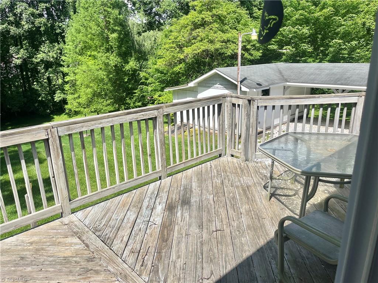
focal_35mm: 26
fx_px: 284
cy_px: 142
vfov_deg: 53.1
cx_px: 189
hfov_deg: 67.3
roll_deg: +2.2
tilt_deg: -19.9
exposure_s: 1/3745
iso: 50
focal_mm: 5.1
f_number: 1.6
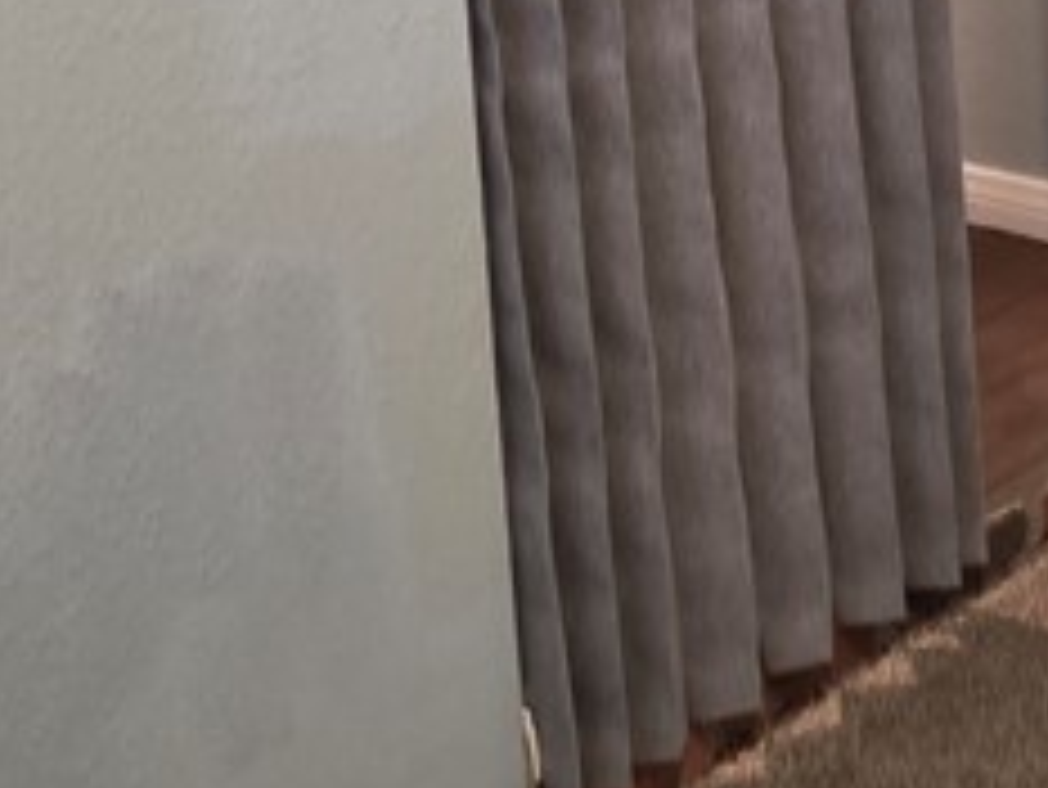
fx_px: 3059
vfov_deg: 13.4
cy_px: -567
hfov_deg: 17.7
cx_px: 1493
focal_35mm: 101
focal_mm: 6.3
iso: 160
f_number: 1.7
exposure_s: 1/55.3
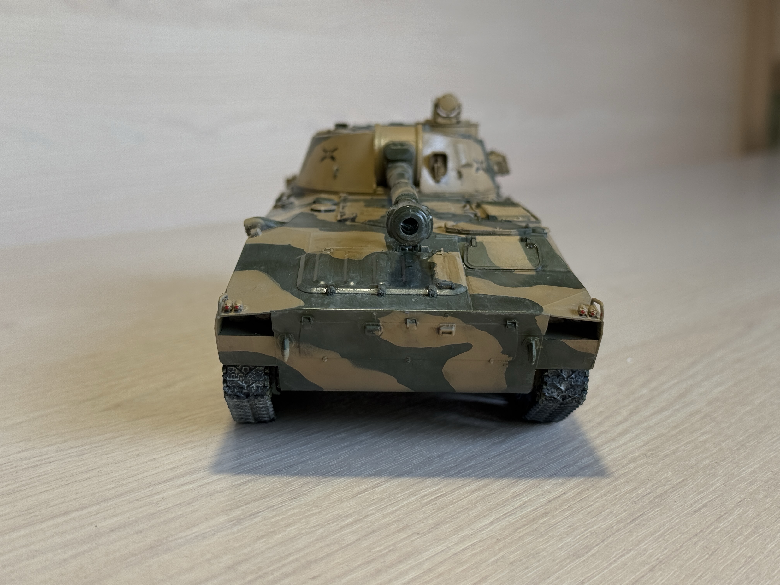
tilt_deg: -9.8
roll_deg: +0.2
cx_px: 390
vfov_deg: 30.3
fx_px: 1082
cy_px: 292
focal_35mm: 48
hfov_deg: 39.7
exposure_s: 1/274
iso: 64
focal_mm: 6.76
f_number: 1.78
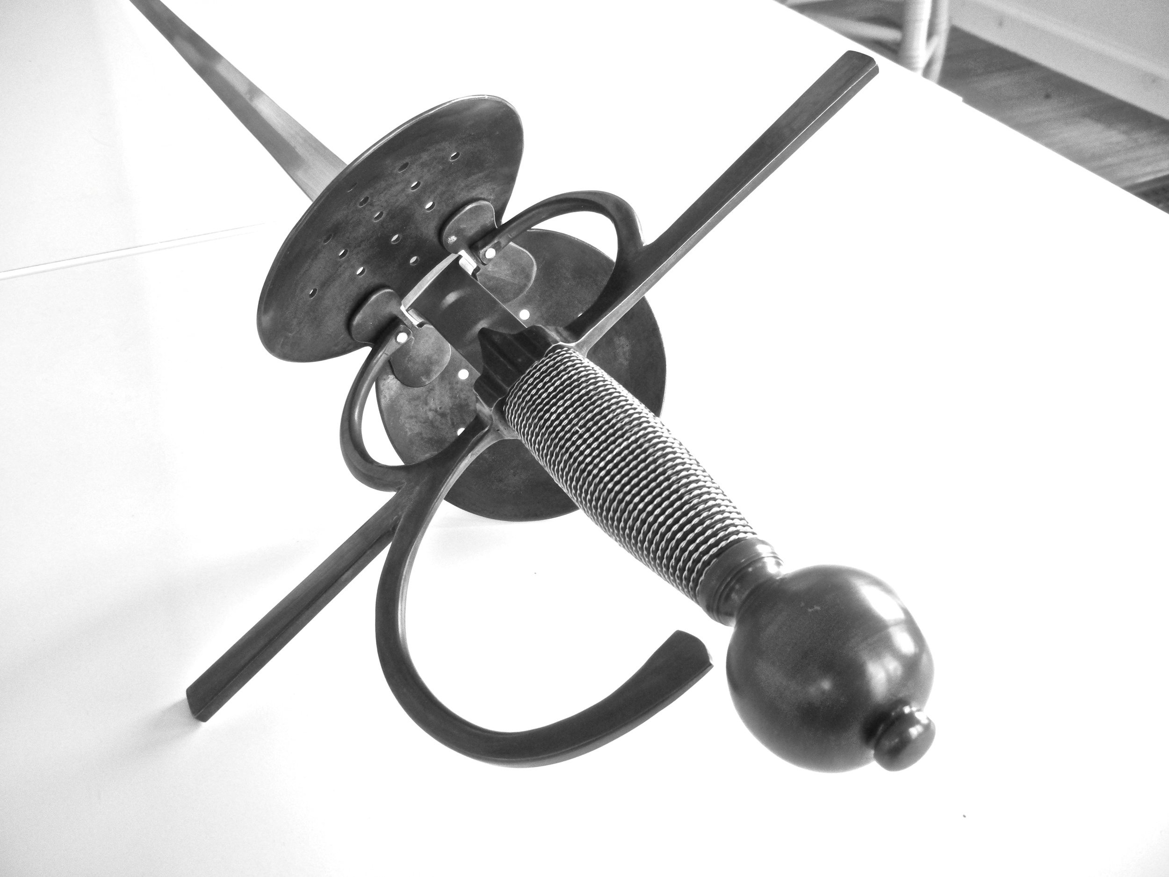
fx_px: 1013
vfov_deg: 46.8
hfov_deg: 60.0
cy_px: 438
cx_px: 584
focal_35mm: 30
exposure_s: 1/68.5
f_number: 3.5
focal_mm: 5.4
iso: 800
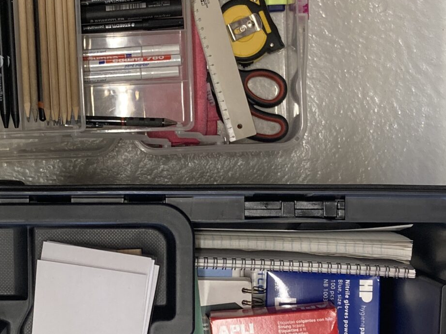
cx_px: 139
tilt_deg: -84.8
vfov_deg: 18.8
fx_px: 1005
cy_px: 236
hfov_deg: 24.9
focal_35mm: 78
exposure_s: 1/50
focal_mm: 3.99
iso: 125
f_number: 1.8
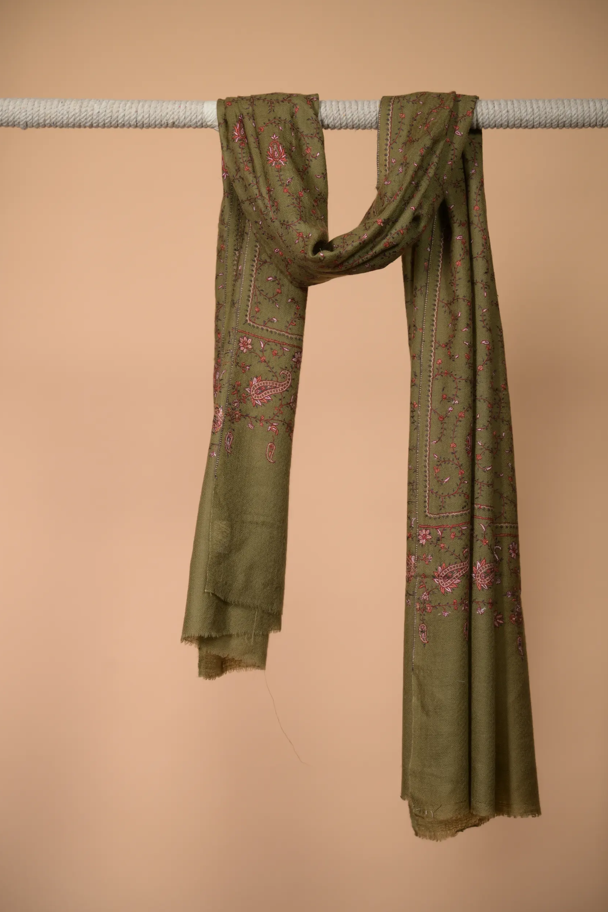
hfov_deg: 20.9
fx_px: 1647
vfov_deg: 31.0
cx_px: 300
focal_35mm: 65
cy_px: 451
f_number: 4
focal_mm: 64
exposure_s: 1/320
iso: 160
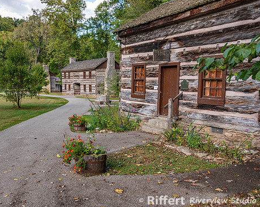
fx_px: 254
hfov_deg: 53.8
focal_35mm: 33
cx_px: 102
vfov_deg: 44.5
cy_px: 103
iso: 64
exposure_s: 1/160
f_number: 3.5
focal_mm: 28
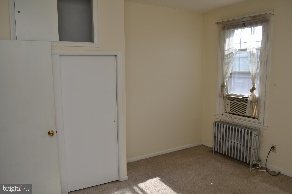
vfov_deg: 47.9
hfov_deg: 67.4
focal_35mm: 27
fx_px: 219
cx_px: 146
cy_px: 97
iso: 100
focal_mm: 18
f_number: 5.6
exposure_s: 1/125
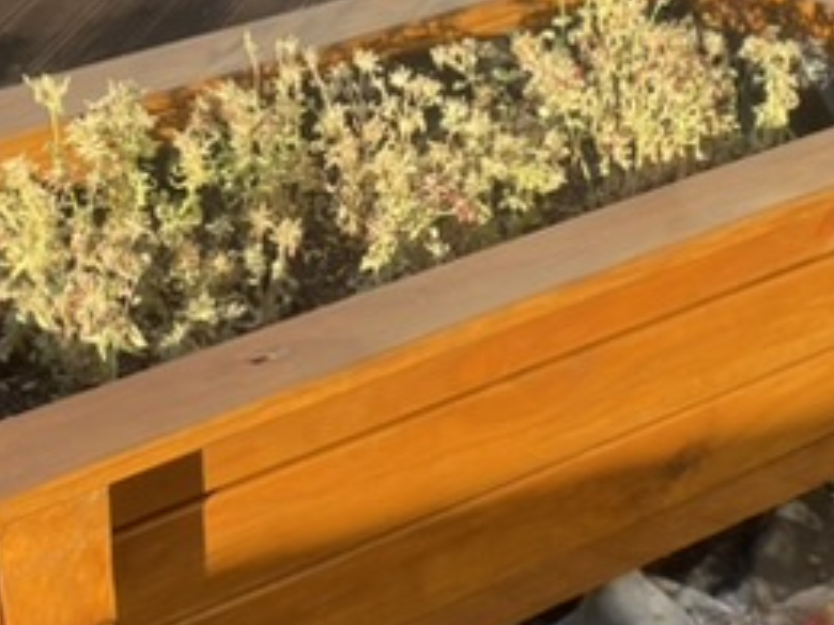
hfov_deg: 39.6
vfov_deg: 29.8
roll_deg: +0.4
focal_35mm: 48
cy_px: 462
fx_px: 1156
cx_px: 379
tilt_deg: -27.6
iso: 32
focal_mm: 4.2
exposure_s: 1/540
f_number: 1.6
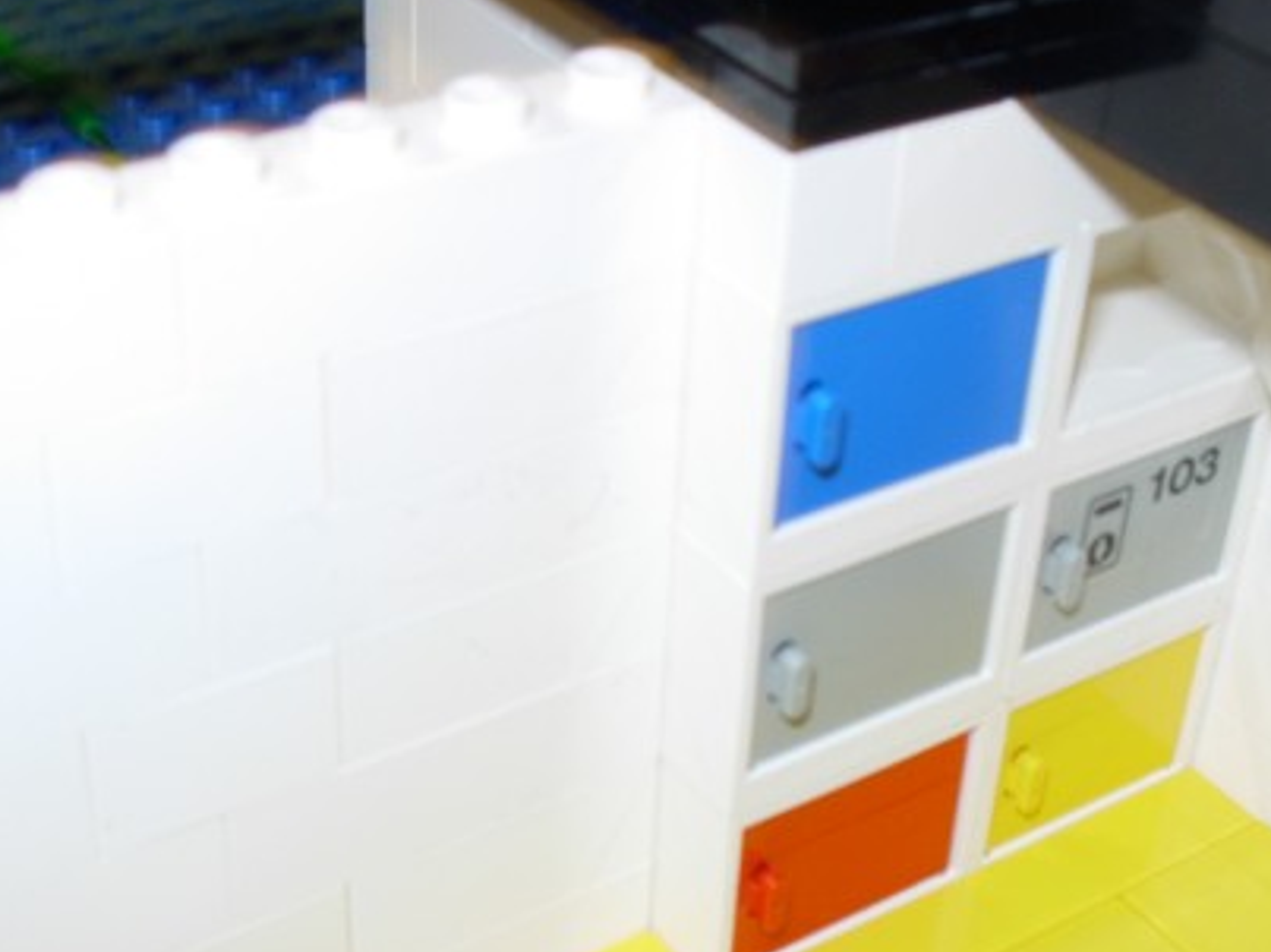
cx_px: 779
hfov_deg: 31.6
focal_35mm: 61
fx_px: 2239
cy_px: 665
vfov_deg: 23.9
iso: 79
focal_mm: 8.5
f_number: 4.9
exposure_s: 1
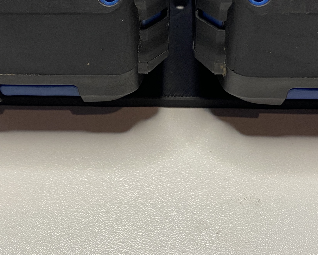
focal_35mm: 60
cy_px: 83
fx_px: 565
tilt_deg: -50.8
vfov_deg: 25.2
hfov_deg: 31.4
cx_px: 132
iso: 80
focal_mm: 4.25
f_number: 1.8
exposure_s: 1/50
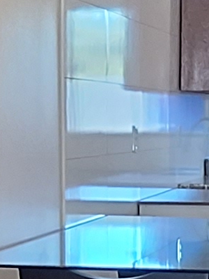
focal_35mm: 130
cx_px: 270
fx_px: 1047
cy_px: 283
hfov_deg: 11.1
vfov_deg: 14.9
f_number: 2.2
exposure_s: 1/40
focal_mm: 1.74
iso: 160
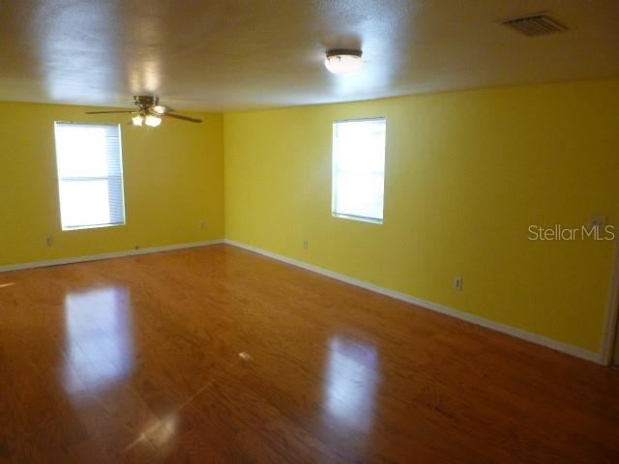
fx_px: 447
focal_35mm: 25
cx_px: 310
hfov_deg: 69.4
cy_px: 232
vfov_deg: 54.9
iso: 250
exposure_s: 1/60
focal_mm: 4.5
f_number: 3.9
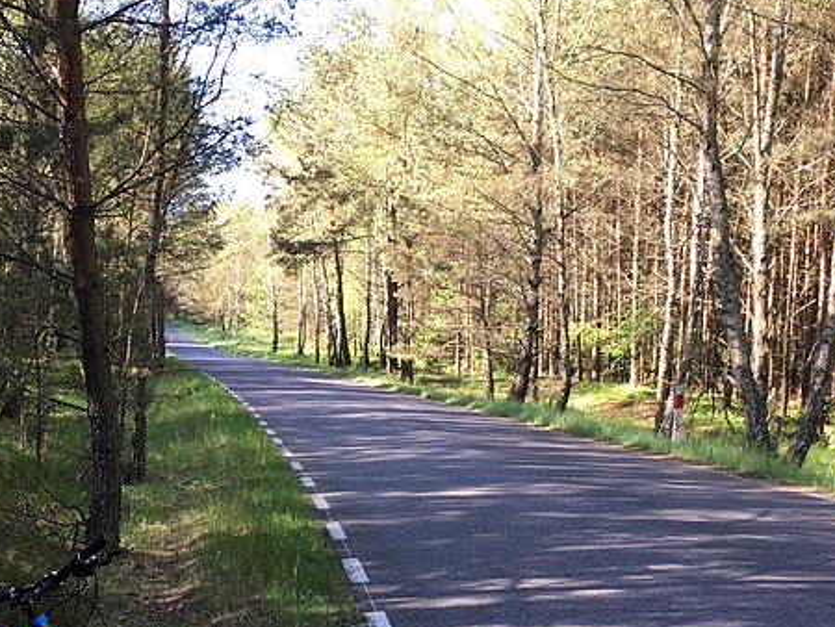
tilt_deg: -5.9
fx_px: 1400
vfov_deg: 25.1
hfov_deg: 32.9
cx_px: 271
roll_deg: -1.4
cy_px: 435
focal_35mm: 58
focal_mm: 4.15
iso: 25
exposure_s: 1/100
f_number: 2.2
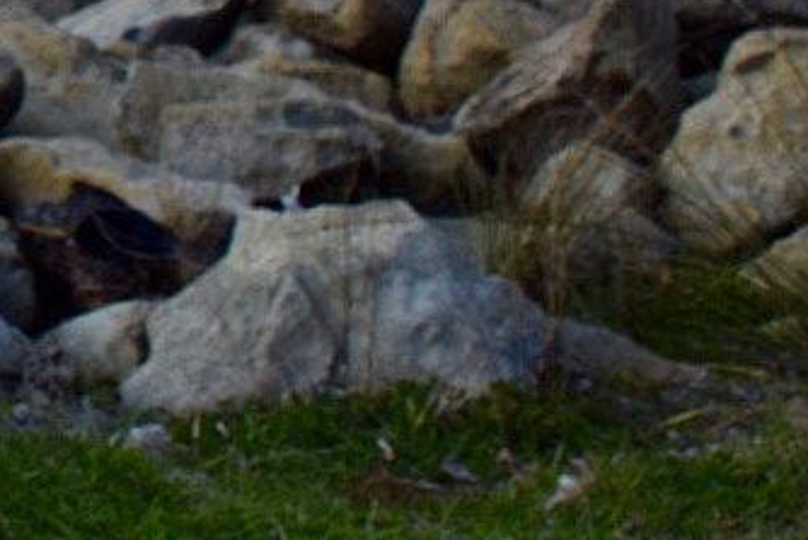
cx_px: -685
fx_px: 3548
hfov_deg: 11.9
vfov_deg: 8.4
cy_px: -429
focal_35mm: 158
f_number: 6.3
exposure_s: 1/250
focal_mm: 22
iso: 100
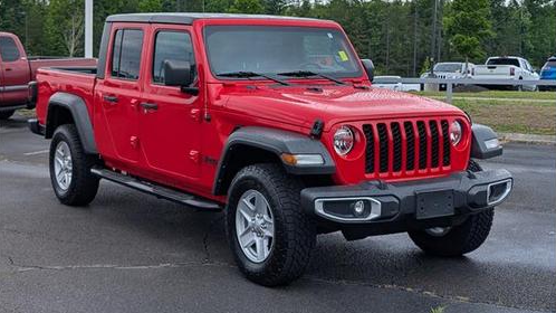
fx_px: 796
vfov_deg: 22.2
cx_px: 278
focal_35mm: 54
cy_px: 139
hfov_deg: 38.5
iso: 21
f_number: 1.68
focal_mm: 6.9
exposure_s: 1/833
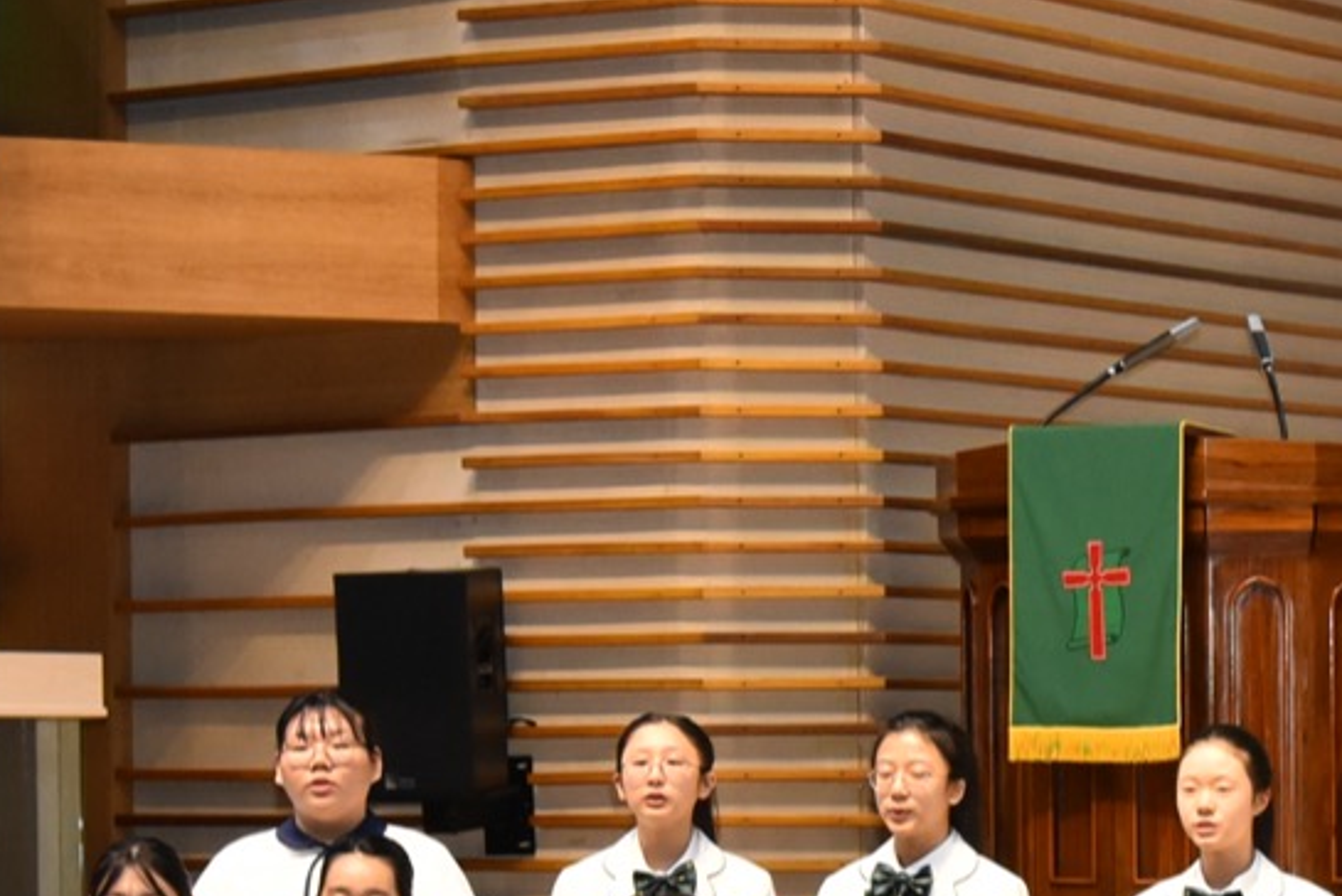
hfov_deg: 12.6
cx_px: 1111
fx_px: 6042
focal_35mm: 162
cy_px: 853
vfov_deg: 8.4
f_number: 5.6
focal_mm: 46
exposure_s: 1/125
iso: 3200
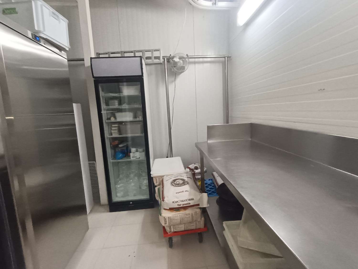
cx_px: 179
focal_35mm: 17
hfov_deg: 91.0
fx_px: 176
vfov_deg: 74.7
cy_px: 134
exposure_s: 1/33.3
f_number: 2.2
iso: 708
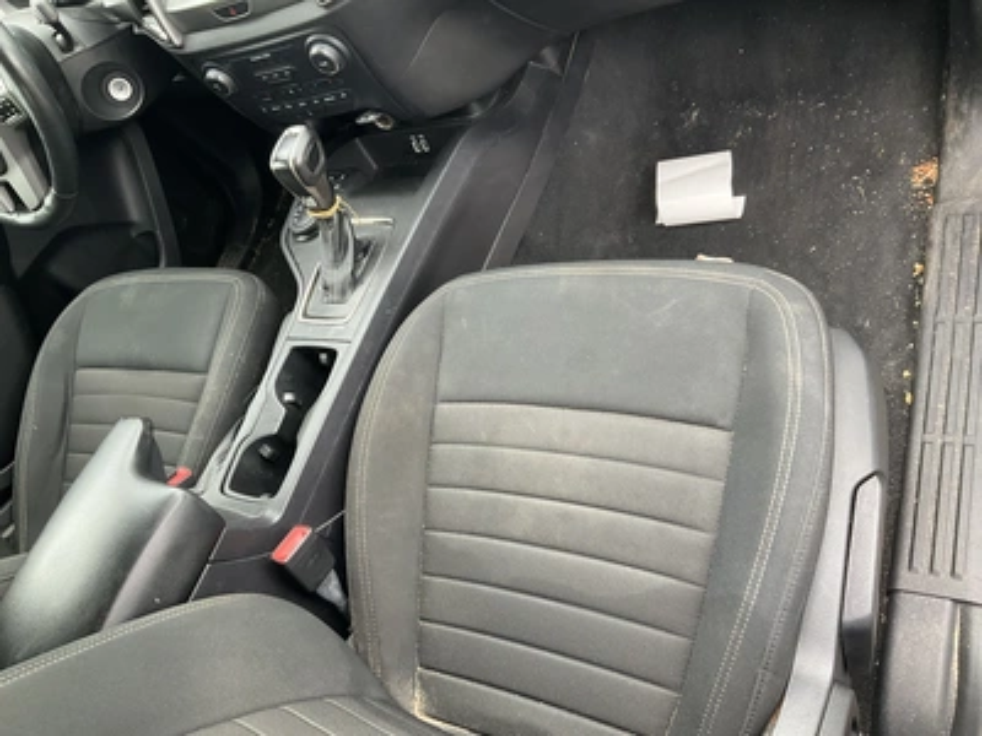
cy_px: 368
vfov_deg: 48.2
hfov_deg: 61.7
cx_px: 491
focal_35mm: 29
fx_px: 823
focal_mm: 3
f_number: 1.8
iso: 64
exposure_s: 1/70
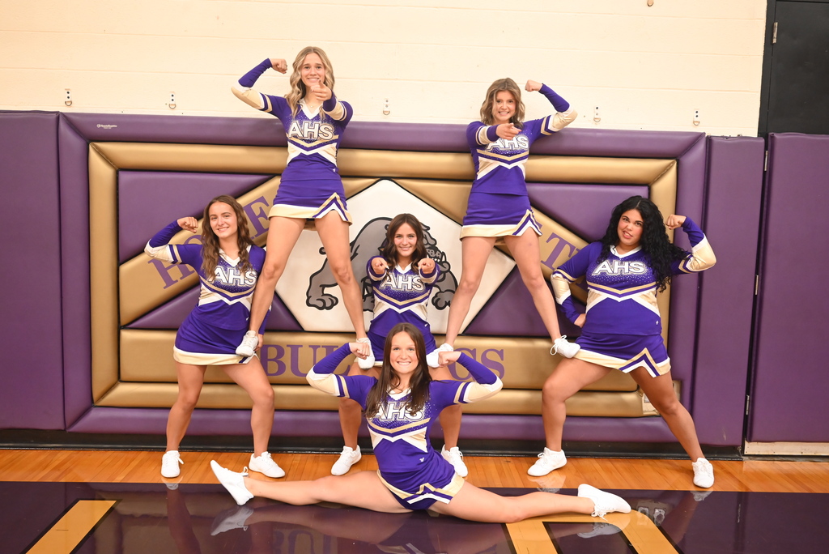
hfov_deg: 57.9
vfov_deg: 40.6
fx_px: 749
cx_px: 414
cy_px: 277
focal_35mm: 32
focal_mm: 32.5
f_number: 5.6
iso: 3200
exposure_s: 1/60
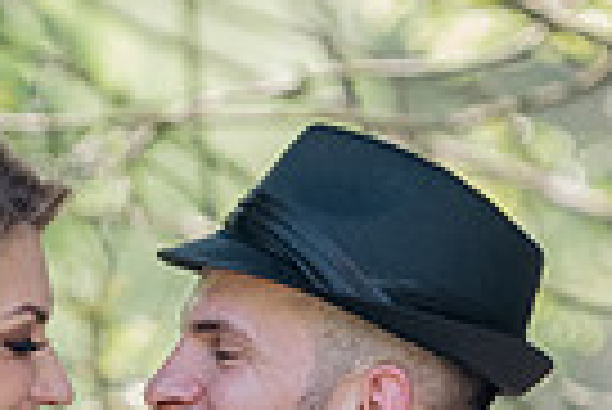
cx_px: 130
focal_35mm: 1244
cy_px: 374
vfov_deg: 1.1
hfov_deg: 1.7
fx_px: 21170
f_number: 2.8
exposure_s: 1/640
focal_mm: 195
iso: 400
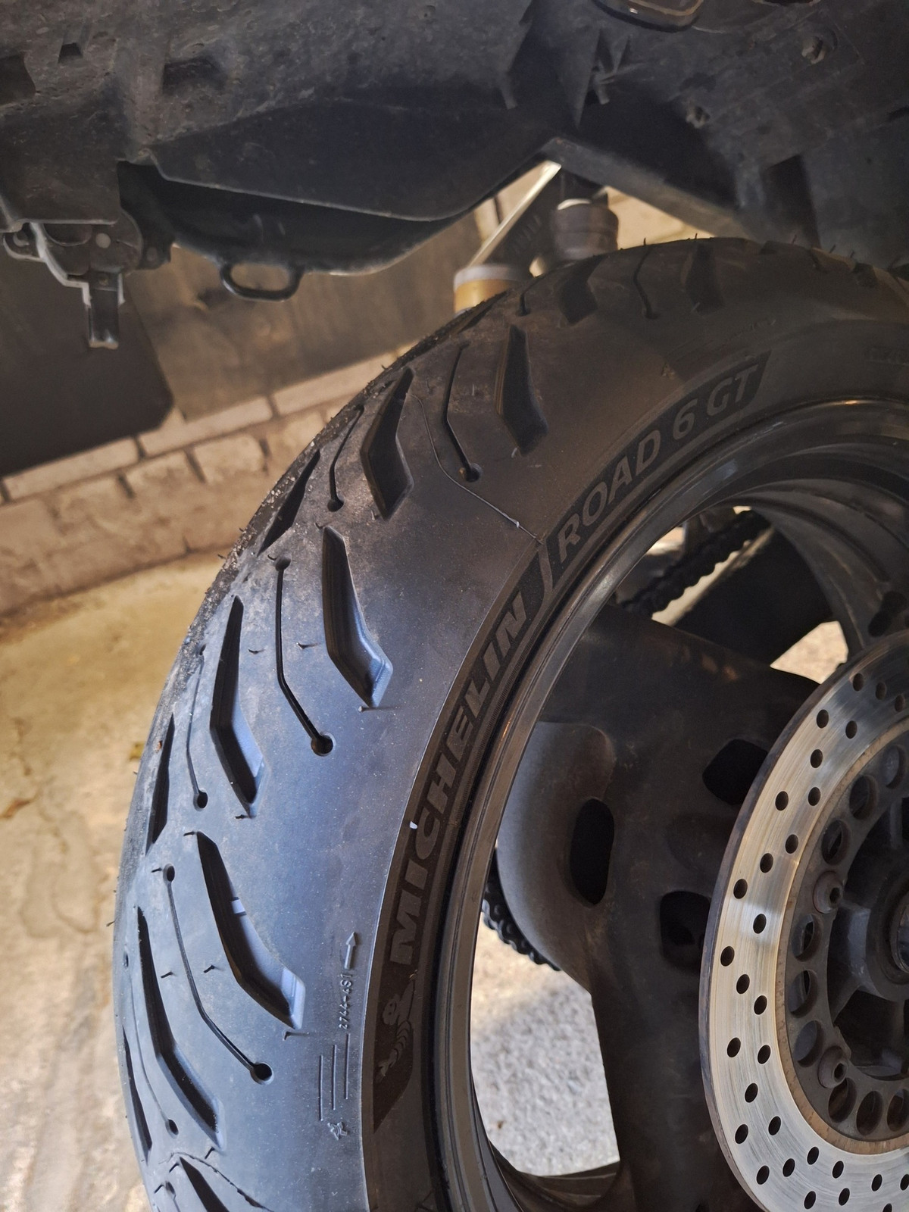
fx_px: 805
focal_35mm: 23
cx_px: 454
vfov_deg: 73.9
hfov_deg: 58.9
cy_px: 606
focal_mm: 5.54
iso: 800
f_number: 1.8
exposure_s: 1/20
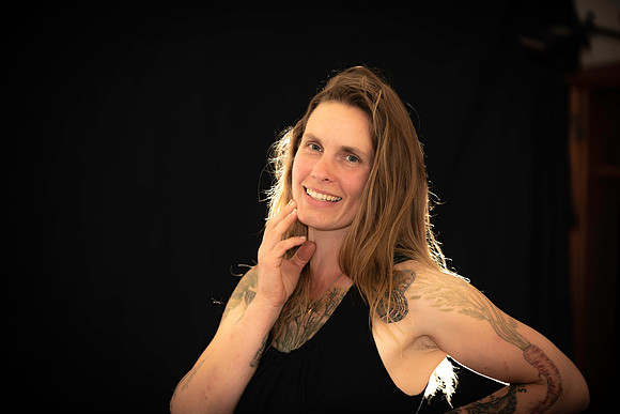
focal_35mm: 120
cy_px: 207
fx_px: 2067
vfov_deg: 11.4
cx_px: 310
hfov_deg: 17.1
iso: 50
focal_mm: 120
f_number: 2.8
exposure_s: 1/30
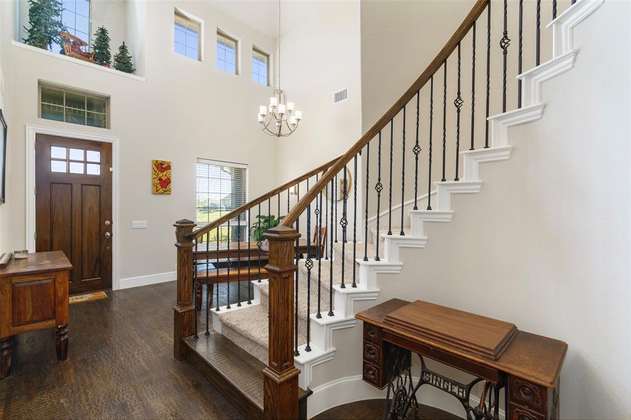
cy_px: 210
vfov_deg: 73.7
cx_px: 316
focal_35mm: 16
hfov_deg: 96.8
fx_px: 280
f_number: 8
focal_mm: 16
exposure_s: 1/4
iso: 400
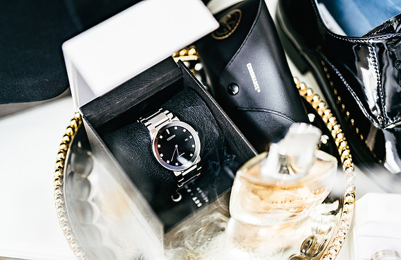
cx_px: 199
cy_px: 156
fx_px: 650
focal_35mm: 59
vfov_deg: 22.6
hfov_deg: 34.3
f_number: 1.4
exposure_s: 1/250
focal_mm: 50
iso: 320
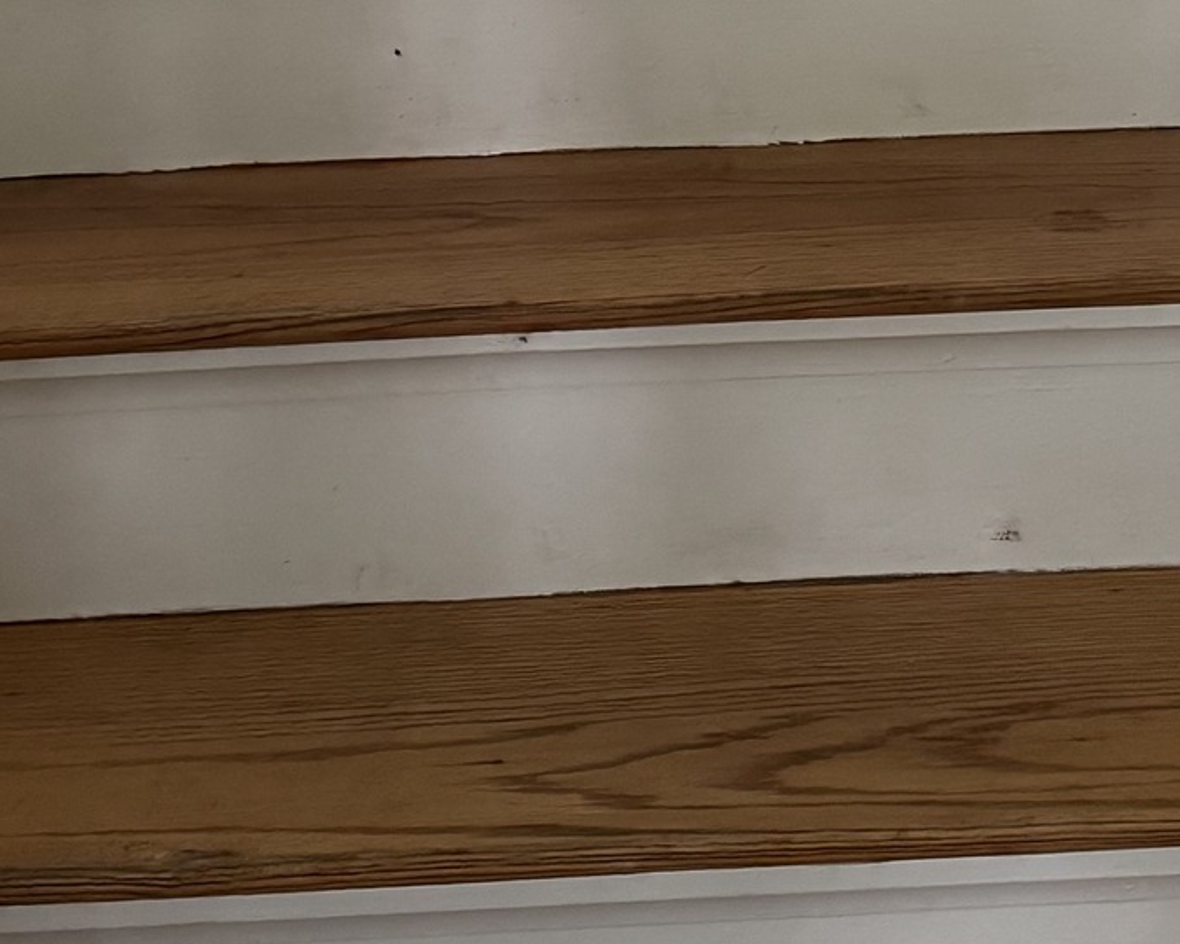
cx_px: 724
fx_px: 2794
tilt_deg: -10.9
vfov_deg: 17.9
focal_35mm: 80
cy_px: -294
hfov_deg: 23.8
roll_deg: +2.0
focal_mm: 6.76
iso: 800
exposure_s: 1/48
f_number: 1.78
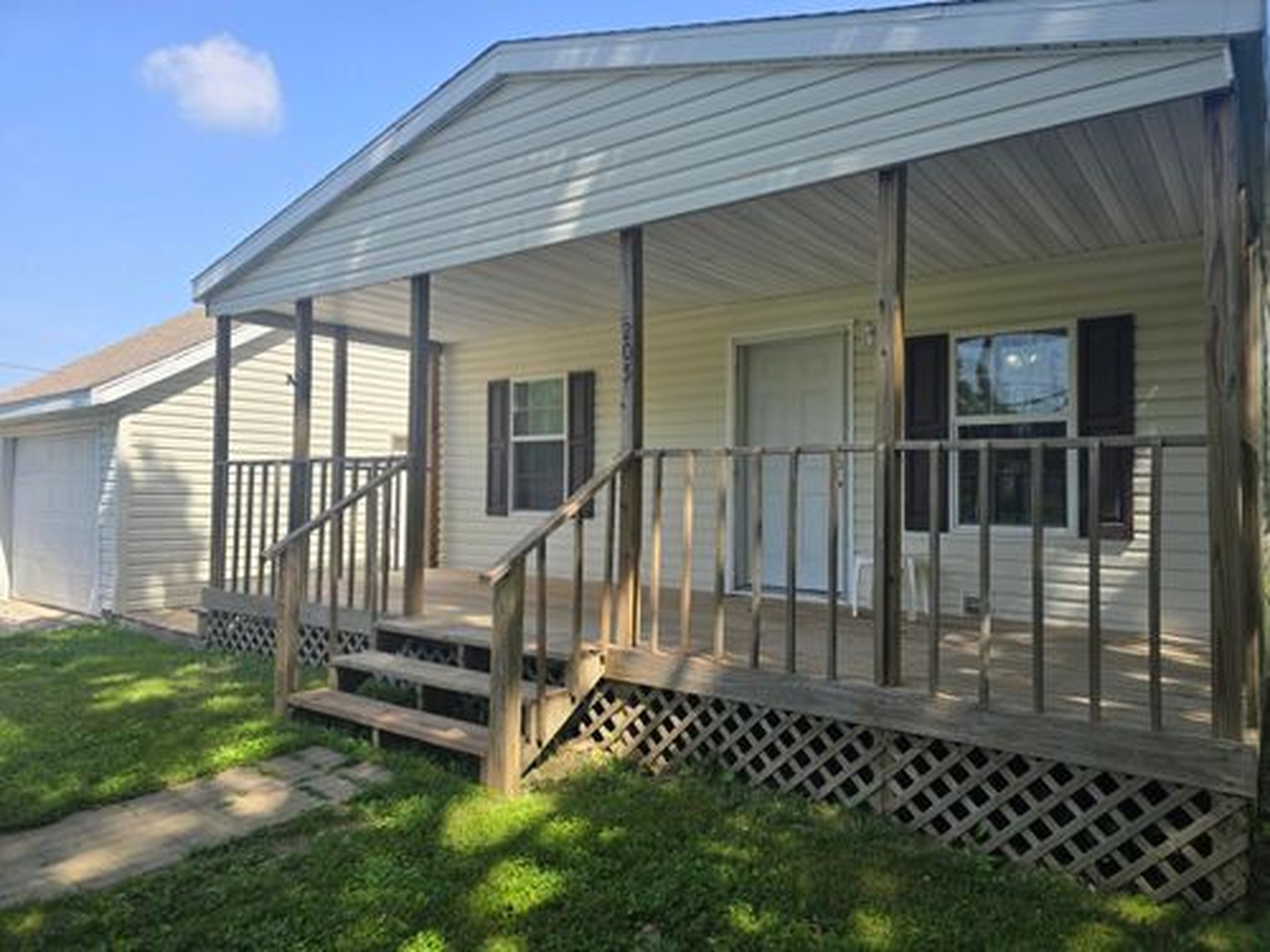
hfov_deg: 73.9
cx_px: 635
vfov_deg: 58.9
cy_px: 476
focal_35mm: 23
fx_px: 844
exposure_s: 1/357
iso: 12
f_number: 1.7
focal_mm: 6.3
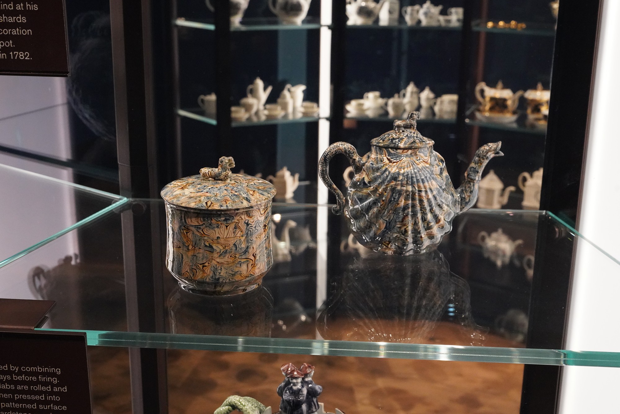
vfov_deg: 33.4
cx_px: 310
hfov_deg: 48.5
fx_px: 689
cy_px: 207
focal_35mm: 40
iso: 8000
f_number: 10
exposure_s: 1/100
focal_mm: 40
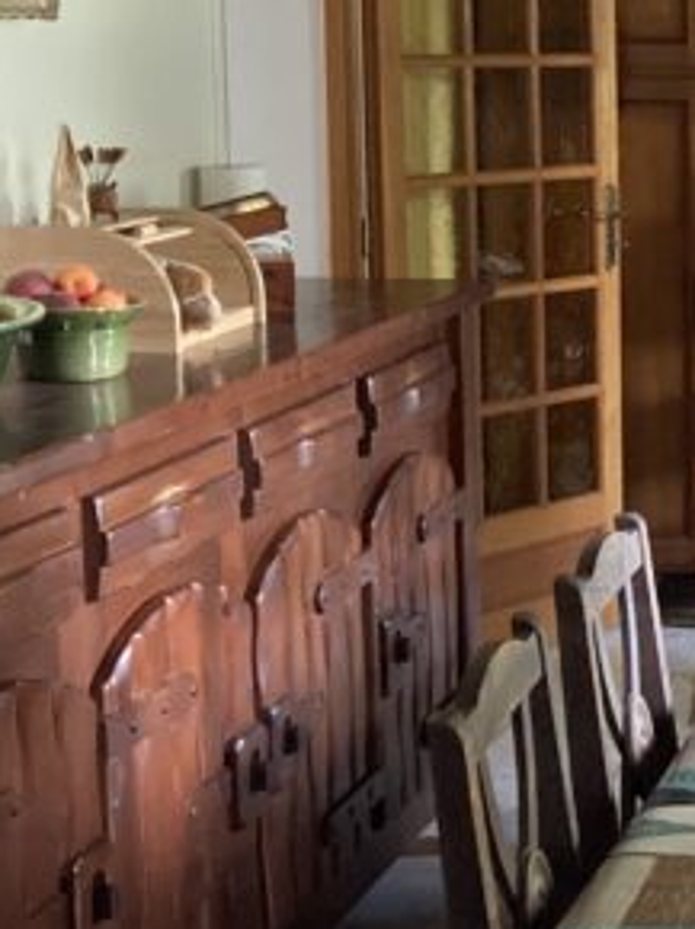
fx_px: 2654
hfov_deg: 13.5
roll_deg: -0.1
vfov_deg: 19.8
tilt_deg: -6.2
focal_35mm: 99
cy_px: 279
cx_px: 1220
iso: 500
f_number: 1.8
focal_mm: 3.99
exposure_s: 1/30
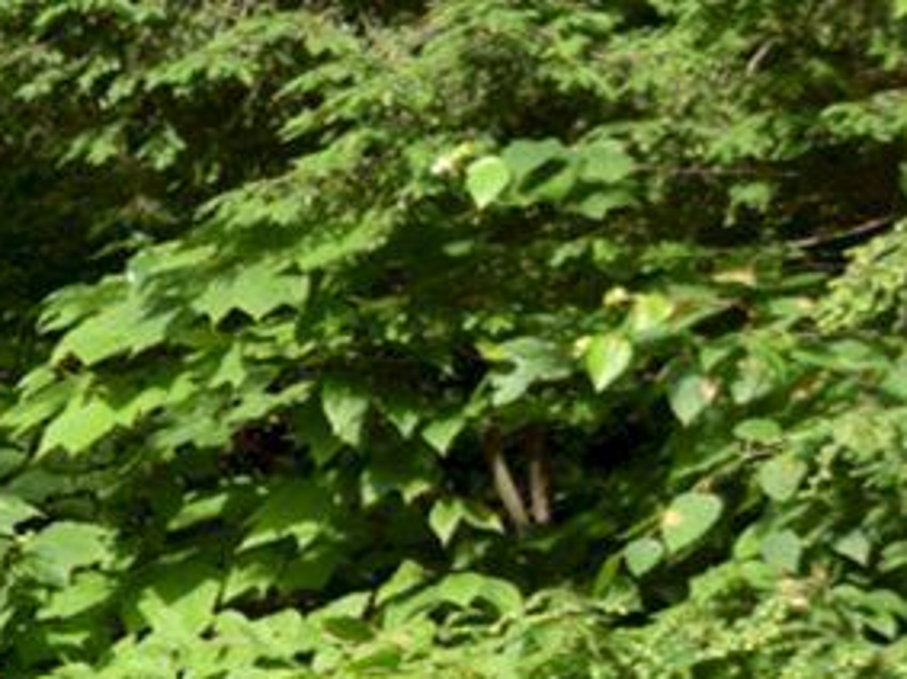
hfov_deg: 5.9
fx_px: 8407
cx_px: -1276
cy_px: 1140
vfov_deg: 4.6
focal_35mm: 321
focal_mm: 42
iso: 320
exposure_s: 1/250
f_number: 8
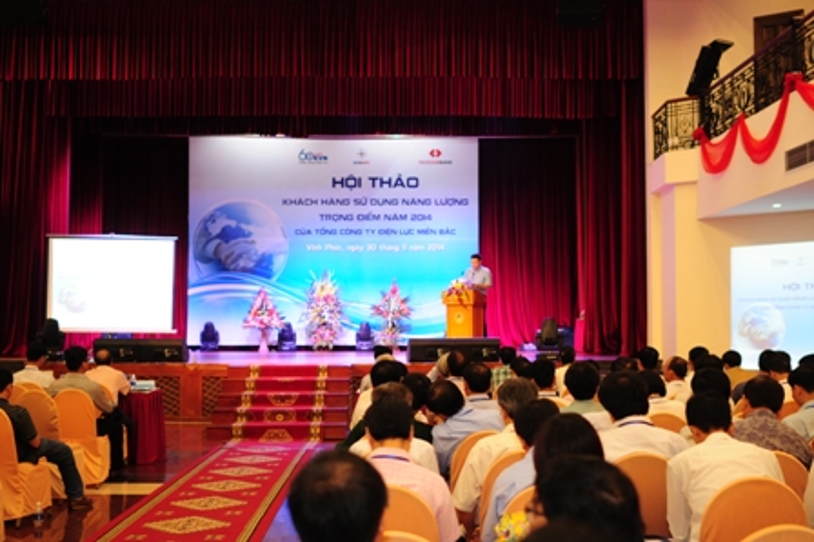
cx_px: 407
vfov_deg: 31.8
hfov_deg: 46.4
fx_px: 949
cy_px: 271
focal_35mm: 42
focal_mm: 28
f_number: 2
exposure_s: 1/100
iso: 800
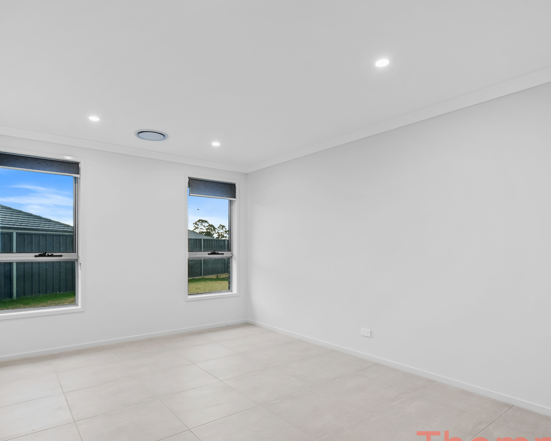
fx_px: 326
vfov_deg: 67.7
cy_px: 256
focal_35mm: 20
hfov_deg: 80.4
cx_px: 266
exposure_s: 1/3
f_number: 4
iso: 100
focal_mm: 14
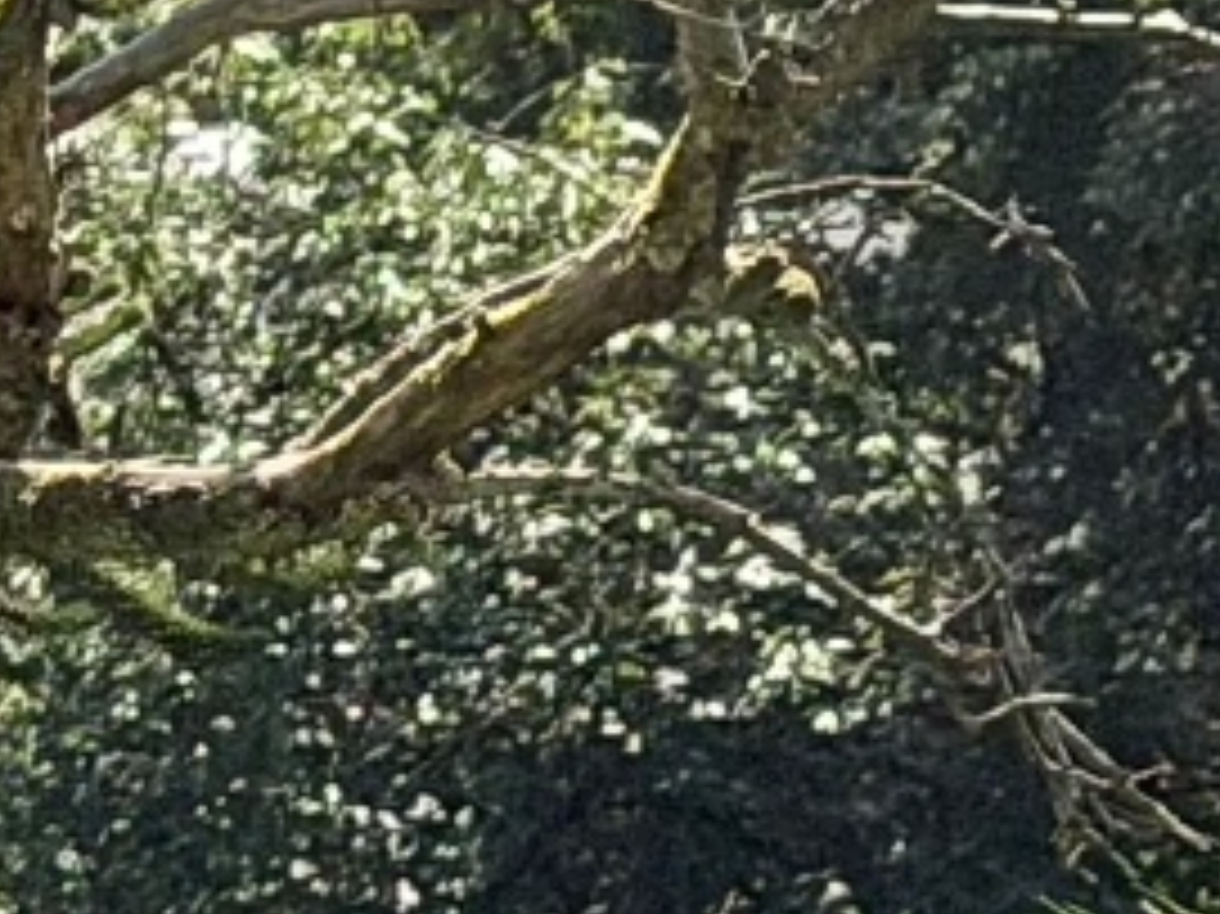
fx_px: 12788
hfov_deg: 5.1
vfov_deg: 4.0
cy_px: -1729
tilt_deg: +2.9
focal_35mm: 363
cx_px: -2904
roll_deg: +1.9
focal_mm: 6.76
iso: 64
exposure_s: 1/8772
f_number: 1.78
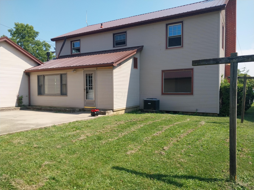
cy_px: 95
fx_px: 191
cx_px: 127
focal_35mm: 26
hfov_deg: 67.3
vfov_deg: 53.1
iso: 20
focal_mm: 4
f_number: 1.8
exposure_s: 1/544
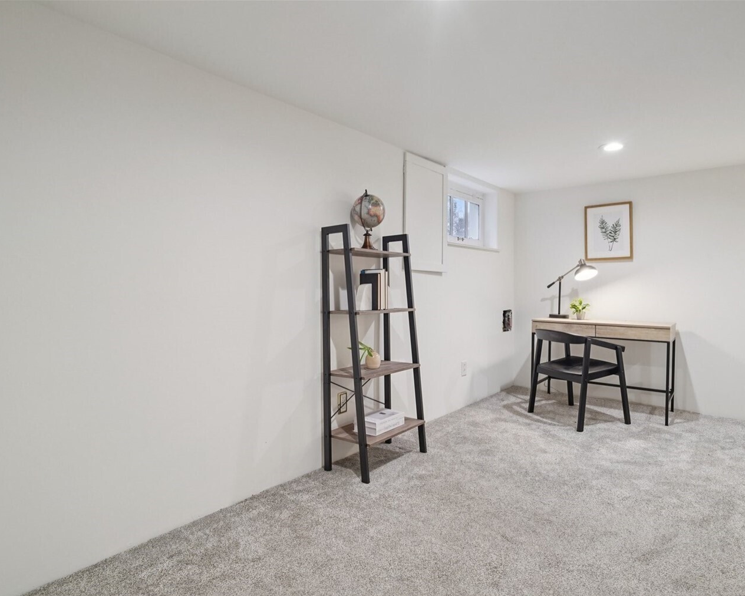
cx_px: 411
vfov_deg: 70.8
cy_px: 314
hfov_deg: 83.0
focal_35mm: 19
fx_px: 419
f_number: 8
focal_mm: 16
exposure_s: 1/15
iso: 1600
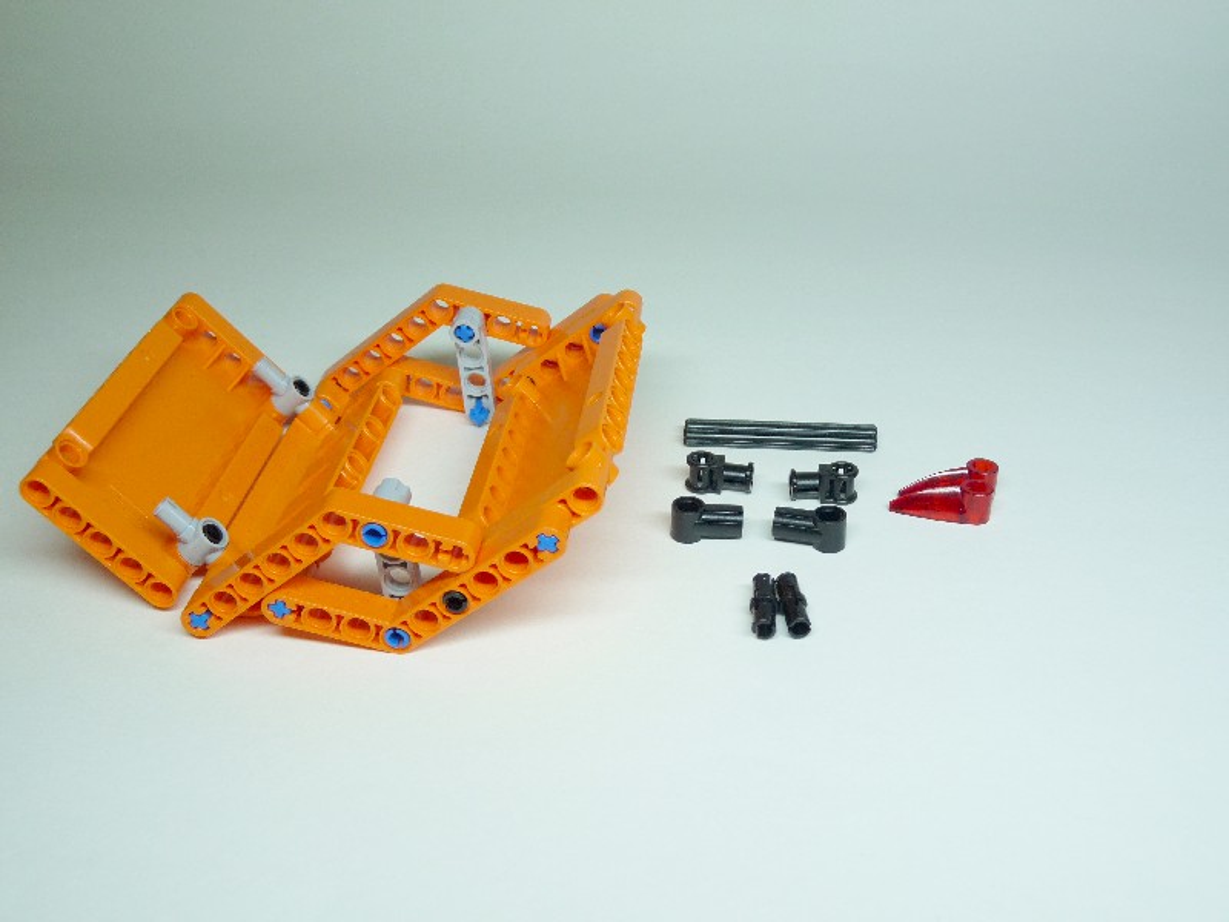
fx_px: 1420
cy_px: 461
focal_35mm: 40
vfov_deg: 36.0
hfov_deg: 46.8
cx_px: 614
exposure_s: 1/40
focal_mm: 7.1
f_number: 3
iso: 100
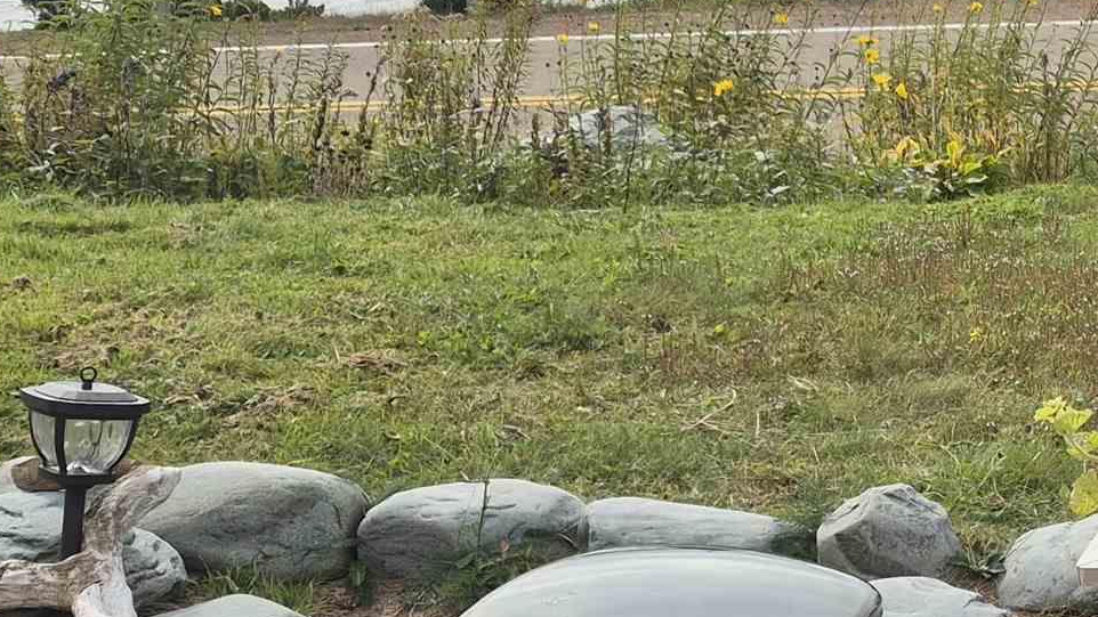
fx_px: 2329
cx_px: 1500
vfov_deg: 15.1
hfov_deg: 23.0
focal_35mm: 80
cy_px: 314
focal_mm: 5.4
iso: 25
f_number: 1.8
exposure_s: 1/2416
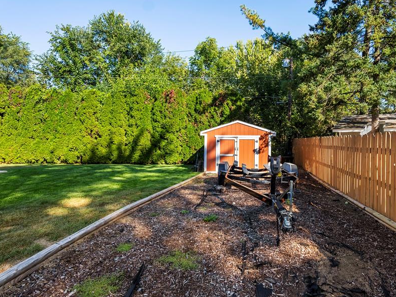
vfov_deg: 65.9
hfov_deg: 80.2
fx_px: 229
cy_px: 141
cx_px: 248
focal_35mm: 20
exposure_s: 1/320
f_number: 4
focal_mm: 16
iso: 100
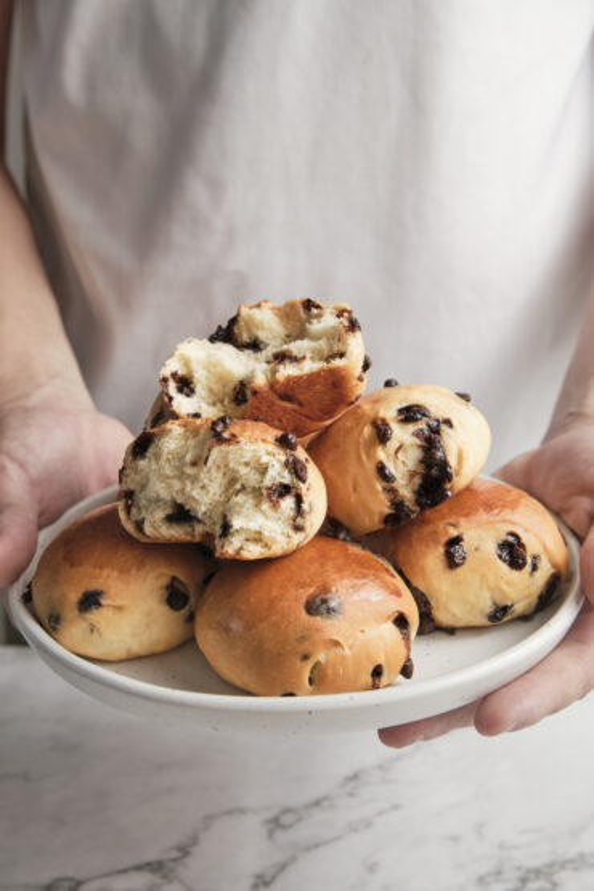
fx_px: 1064
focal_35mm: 43
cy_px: 446
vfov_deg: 45.4
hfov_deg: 31.2
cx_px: 297
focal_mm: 28.4
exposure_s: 1/15
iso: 250
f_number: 5.6
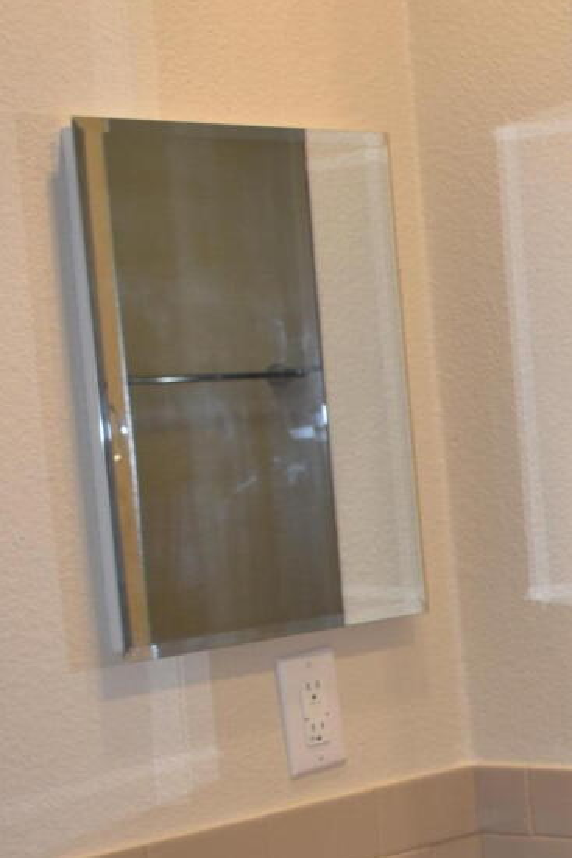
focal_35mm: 98
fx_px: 2337
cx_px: 1001
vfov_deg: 20.6
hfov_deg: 12.8
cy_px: 668
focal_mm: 18
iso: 280
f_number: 4
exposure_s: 1/60
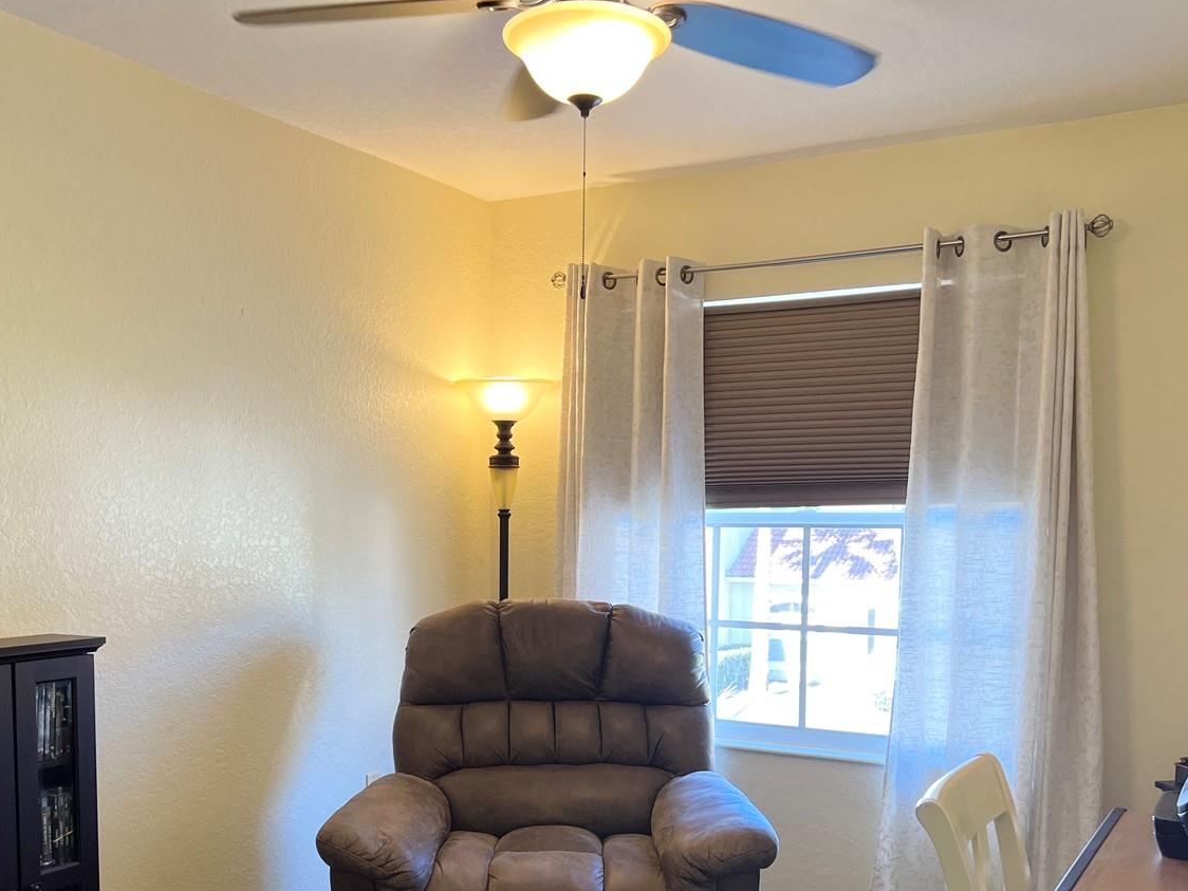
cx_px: 545
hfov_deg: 50.1
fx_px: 1270
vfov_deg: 38.2
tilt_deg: -4.6
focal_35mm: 37
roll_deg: +0.1
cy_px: 595
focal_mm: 5.7
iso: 80
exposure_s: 1/120
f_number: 1.5
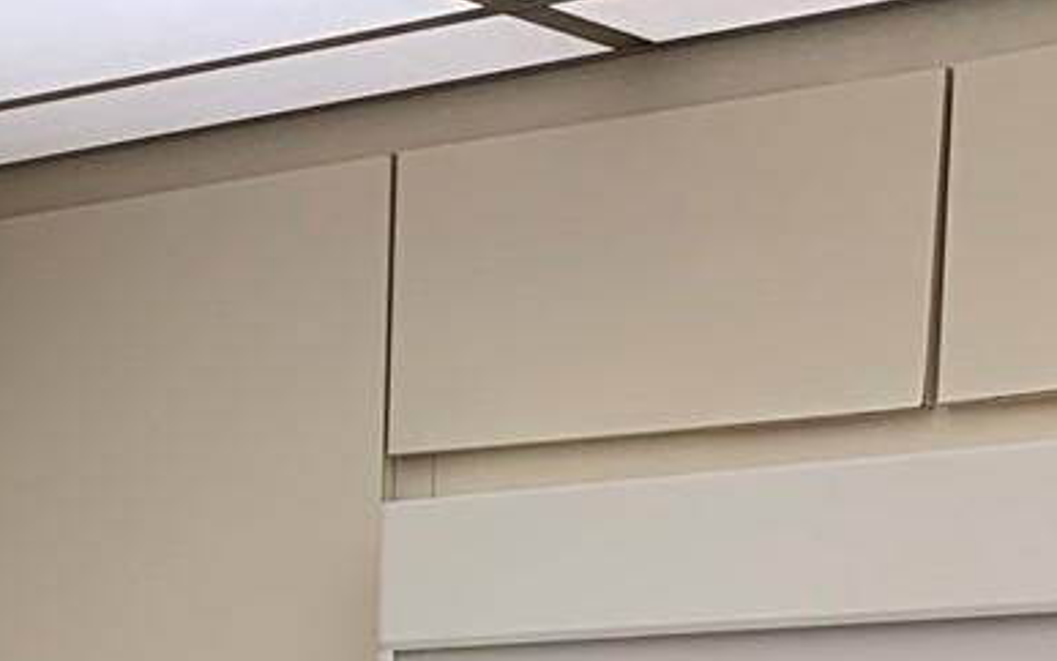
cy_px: 1524
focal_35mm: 114
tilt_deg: -12.2
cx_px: -511
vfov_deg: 10.2
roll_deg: +0.7
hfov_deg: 16.7
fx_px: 3284
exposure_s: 1/60
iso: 64
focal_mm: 4.25
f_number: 1.8
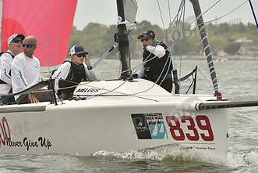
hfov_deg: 5.3
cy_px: 83
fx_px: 2767
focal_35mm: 386
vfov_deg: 3.6
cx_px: 92
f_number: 7.1
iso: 320
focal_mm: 220
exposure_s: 1/1250
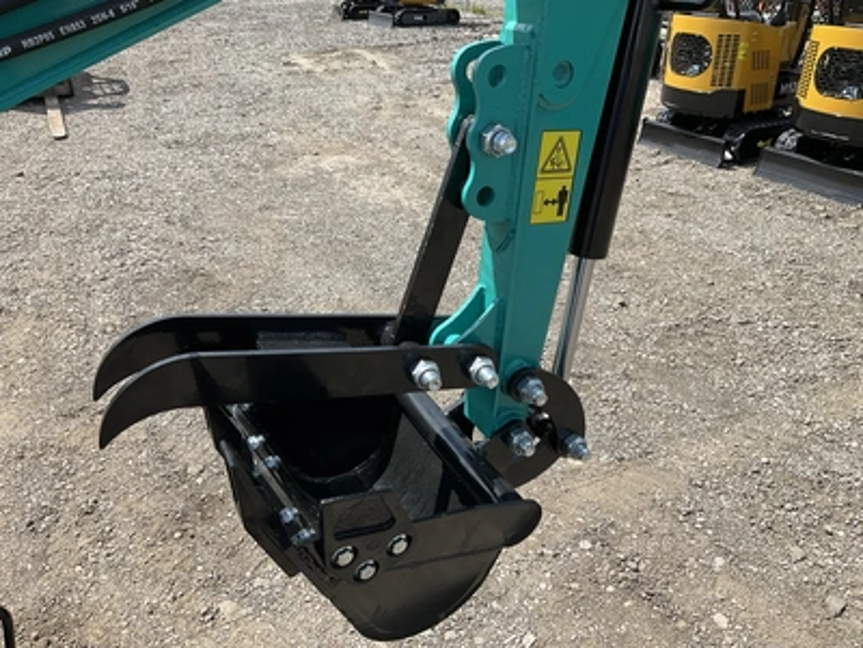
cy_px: 324
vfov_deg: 48.2
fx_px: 723
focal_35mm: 29
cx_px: 432
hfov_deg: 61.7
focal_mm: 3
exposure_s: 1/1250
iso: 25
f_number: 1.8
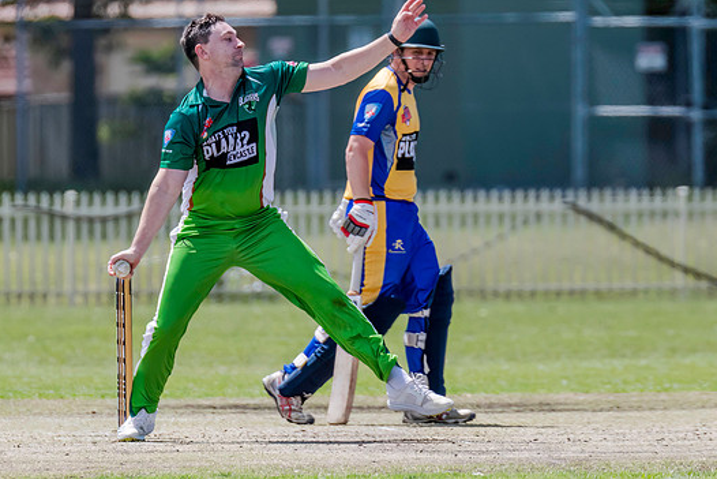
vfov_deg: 1.9
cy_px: 197
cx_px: 202
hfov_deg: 2.9
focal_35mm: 718
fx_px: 14303
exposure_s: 1/2500
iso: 800
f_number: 6.3
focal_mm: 460
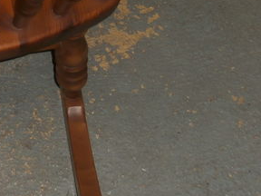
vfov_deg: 13.6
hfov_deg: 17.8
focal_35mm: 104
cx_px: -68
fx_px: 784
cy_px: -80
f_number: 3.5
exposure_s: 1/30
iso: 100
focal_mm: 5.36
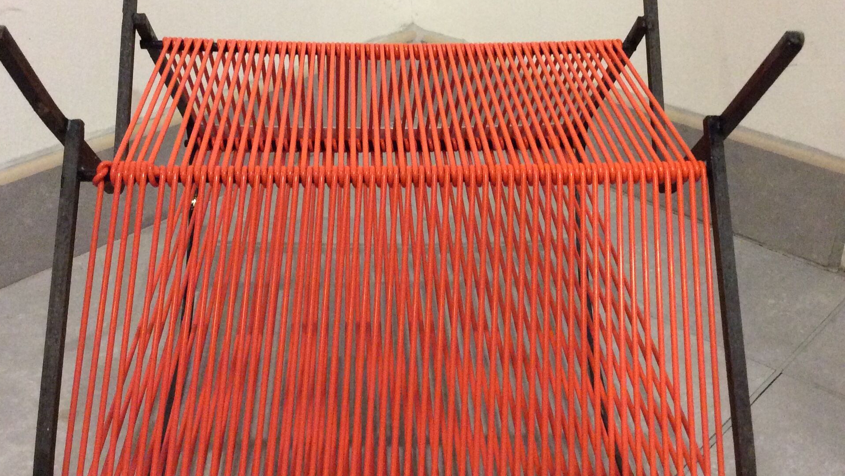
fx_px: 1053
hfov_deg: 43.7
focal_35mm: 47
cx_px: 419
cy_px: 240
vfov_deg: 25.4
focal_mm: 3.3
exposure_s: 1/25
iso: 250
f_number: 2.4
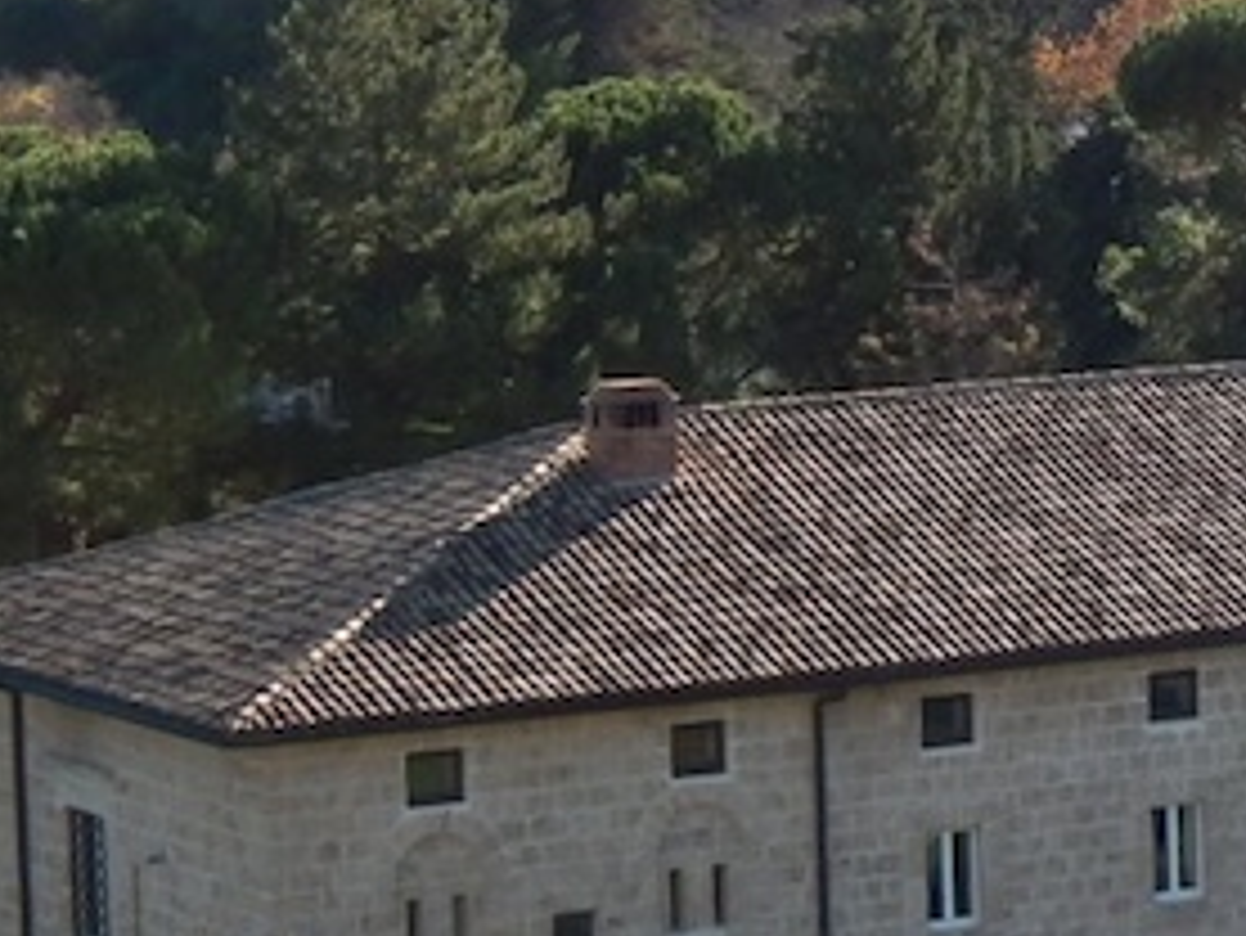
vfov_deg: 7.0
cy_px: 675
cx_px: 2078
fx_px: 7634
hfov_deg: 9.0
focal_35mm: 212
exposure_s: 1/500
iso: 125
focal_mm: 8.6
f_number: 3.7
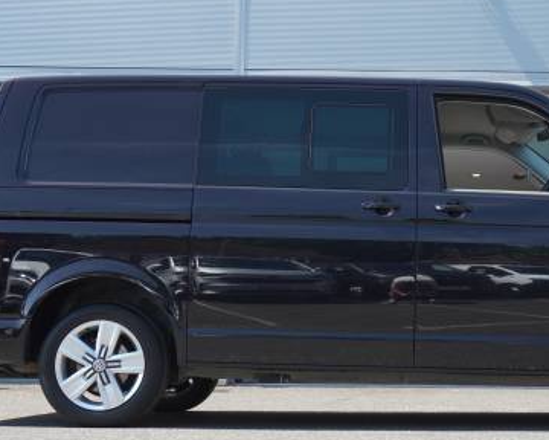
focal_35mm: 70
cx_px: 386
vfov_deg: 21.9
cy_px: 238
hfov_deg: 26.9
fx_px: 1137
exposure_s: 1/320
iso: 400
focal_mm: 28
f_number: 5.6
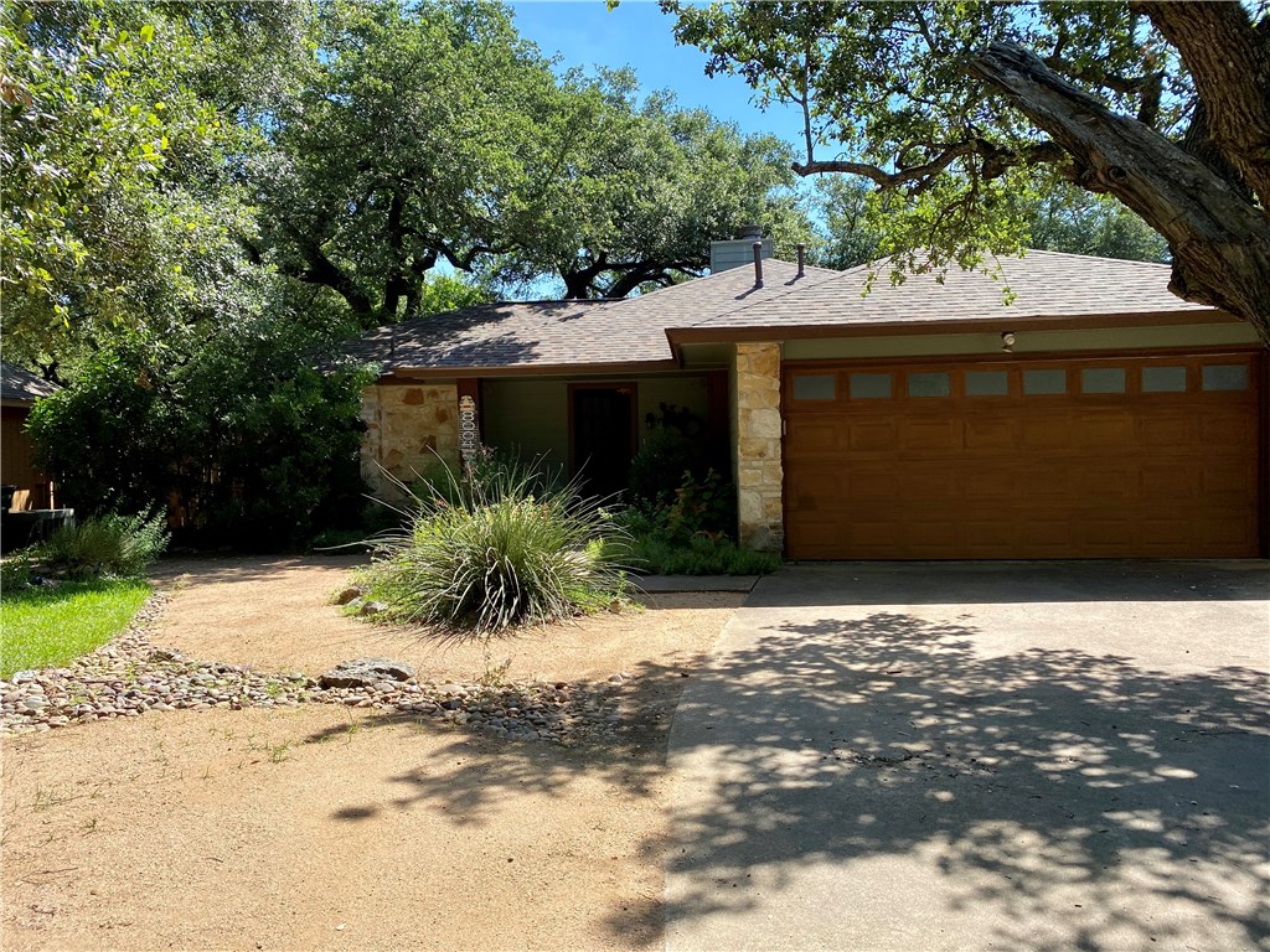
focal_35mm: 26
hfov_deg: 67.3
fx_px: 954
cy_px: 476
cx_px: 635
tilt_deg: -0.6
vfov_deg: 53.1
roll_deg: +0.7
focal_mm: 4.25
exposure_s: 1/1170
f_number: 1.8
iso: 32
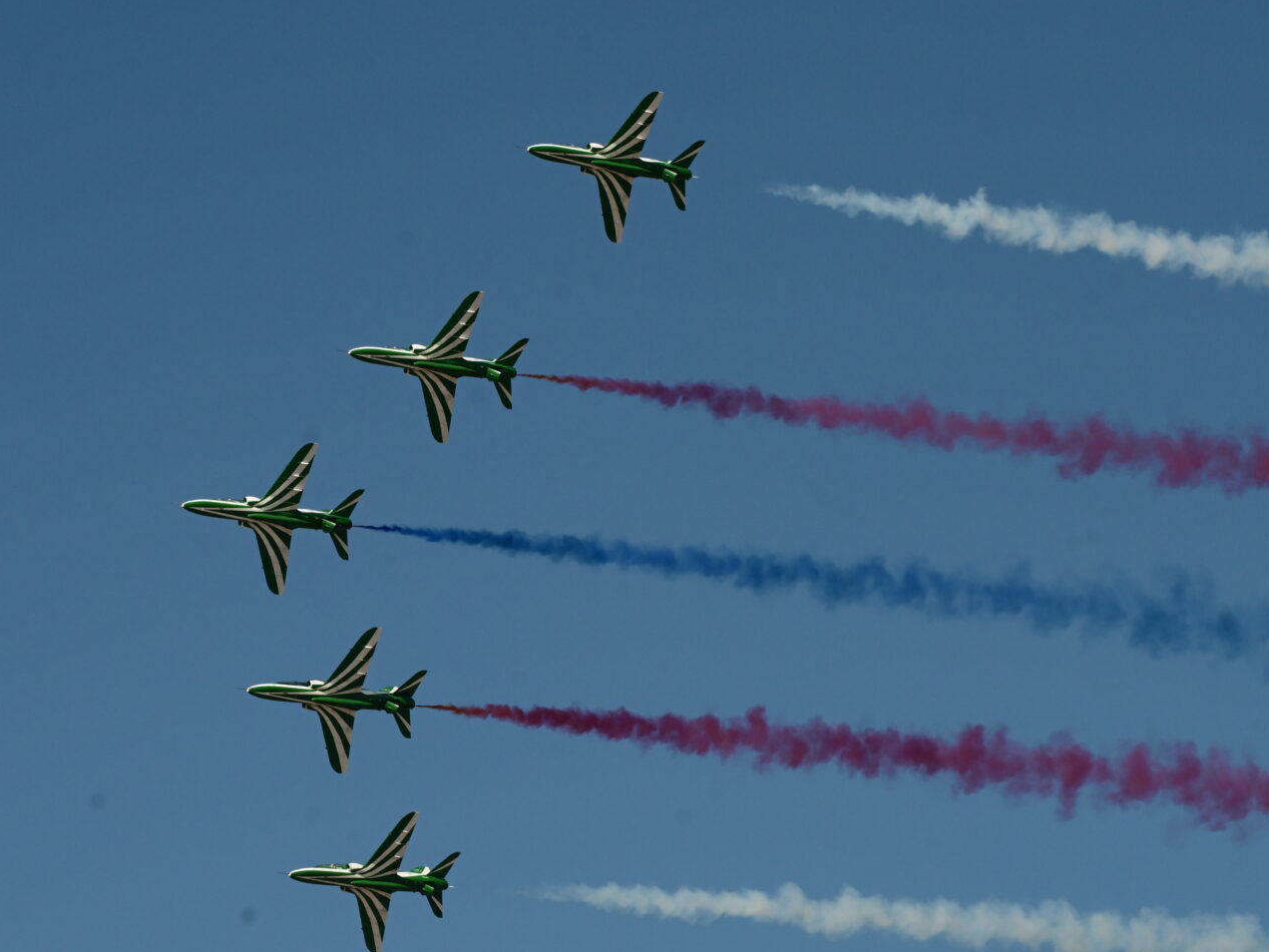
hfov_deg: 10.1
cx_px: 641
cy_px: 477
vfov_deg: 7.6
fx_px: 7185
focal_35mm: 196
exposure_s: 1/2000
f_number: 11
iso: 640
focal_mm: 120
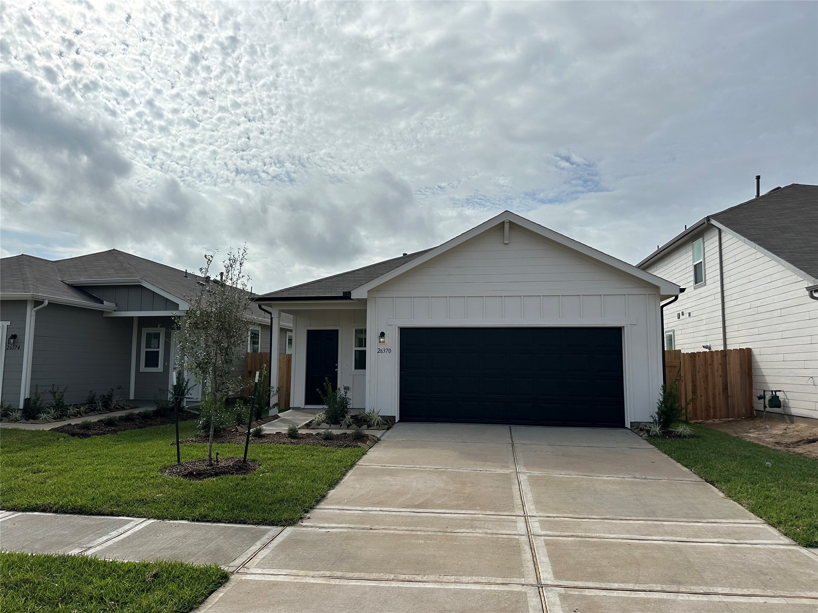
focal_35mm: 24
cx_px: 409
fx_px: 567
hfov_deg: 71.6
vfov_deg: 56.8
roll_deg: -0.7
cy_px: 306
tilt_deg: +6.1
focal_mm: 6.86
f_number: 1.78
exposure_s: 1/18519
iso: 100
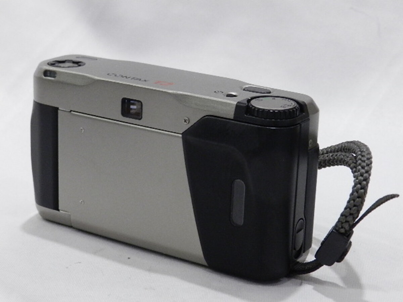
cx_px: 202
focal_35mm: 84
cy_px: 151
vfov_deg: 17.6
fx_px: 978
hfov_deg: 23.3
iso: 800
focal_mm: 14.9
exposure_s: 1/60
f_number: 4.4
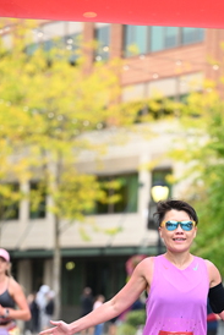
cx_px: 194
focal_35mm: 209
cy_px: 265
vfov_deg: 9.8
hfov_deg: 6.6
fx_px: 1948
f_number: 2.8
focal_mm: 104
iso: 1000
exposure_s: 1/2000
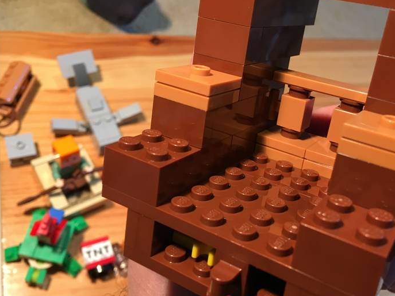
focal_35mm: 38
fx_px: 434
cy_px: 136
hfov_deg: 48.7
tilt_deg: -54.3
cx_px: 235
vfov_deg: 37.7
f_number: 2.2
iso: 100
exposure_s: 1/33
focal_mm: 4.15
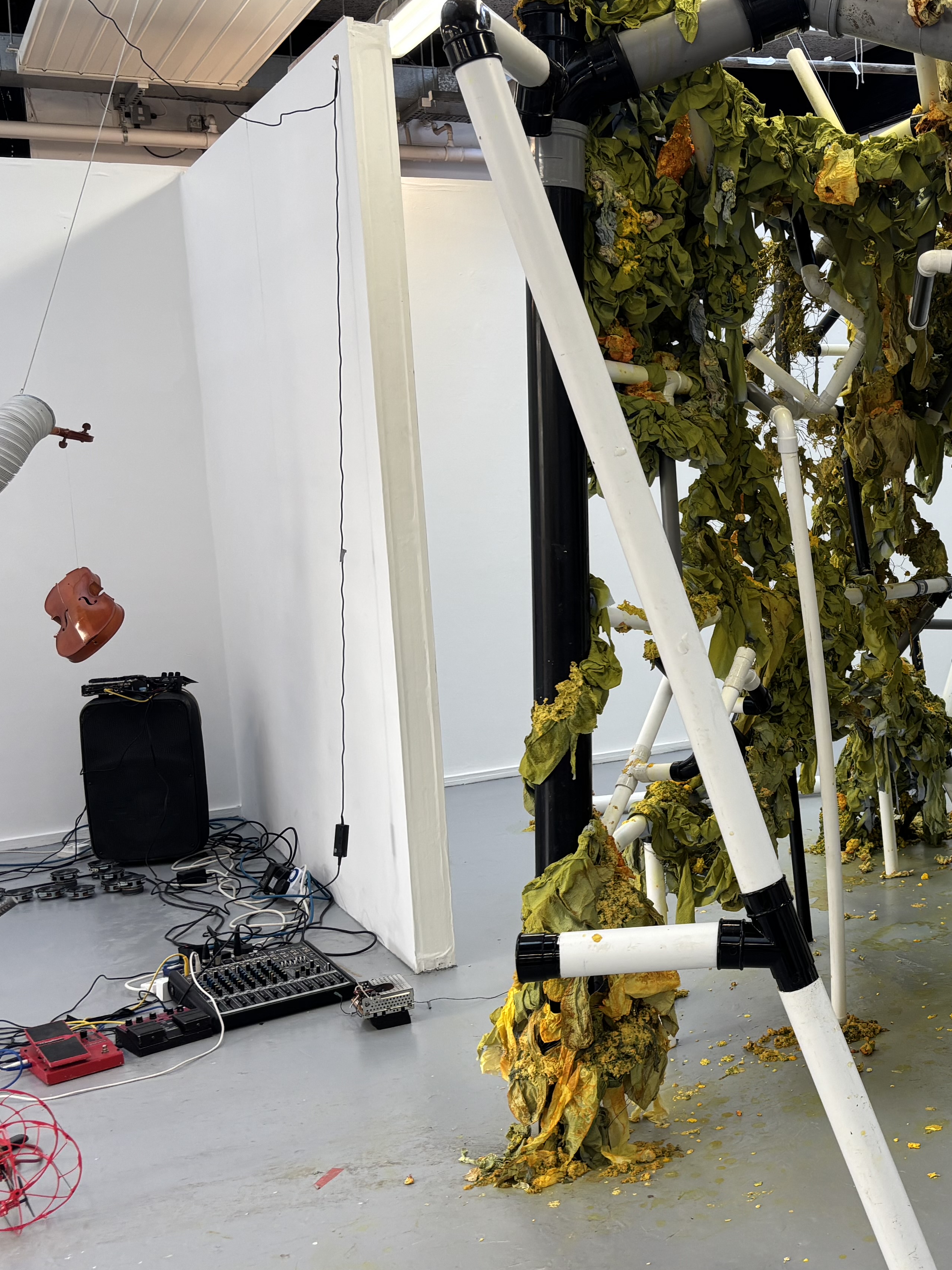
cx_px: 874
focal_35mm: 44
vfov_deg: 42.9
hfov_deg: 31.2
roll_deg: +2.7
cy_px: 615
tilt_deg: -5.4
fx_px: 1614
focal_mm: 5.96
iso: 80
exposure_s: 1/100
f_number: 1.6
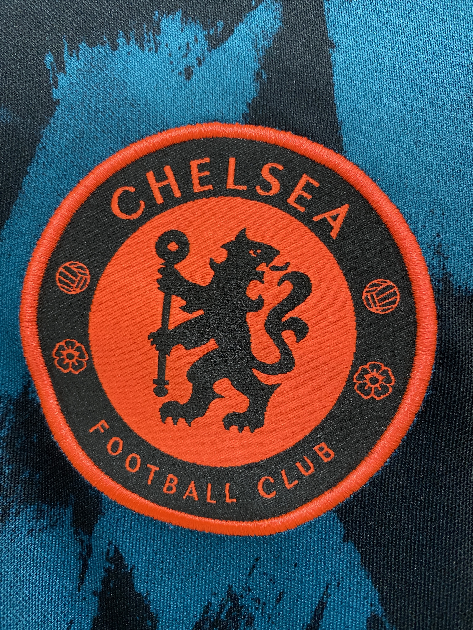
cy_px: 315
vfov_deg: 67.3
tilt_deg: +5.3
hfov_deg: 53.1
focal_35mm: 26
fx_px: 474
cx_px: 236
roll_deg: -0.3
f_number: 1.8
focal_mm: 4.25
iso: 400
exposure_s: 1/33
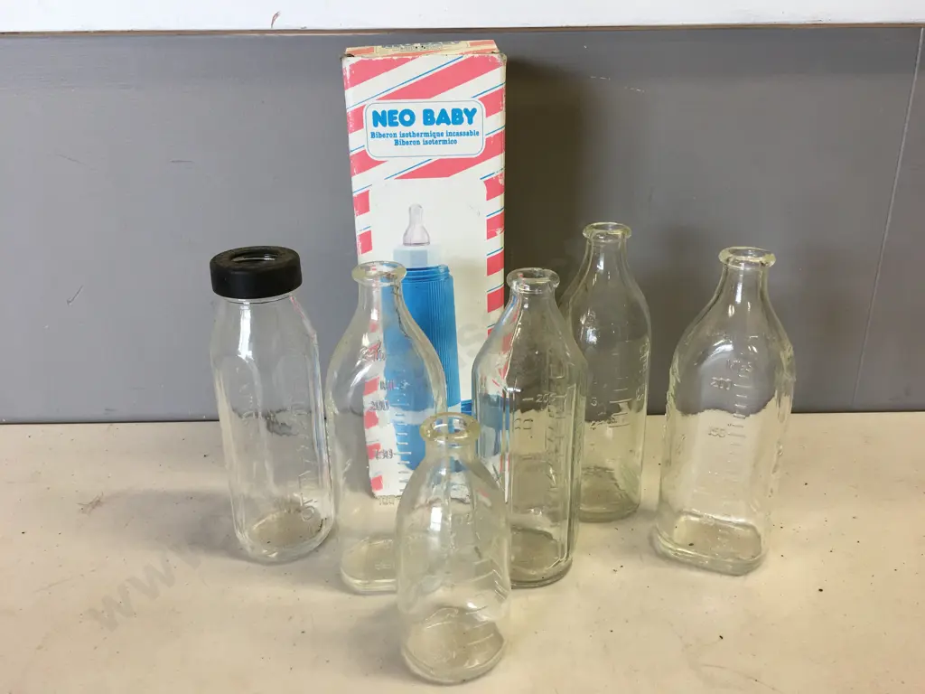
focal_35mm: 29
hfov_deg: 61.7
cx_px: 462
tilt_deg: -19.4
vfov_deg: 48.2
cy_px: 347
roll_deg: +0.1
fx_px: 775
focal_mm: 4.15
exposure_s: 1/33
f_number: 2.2
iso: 32
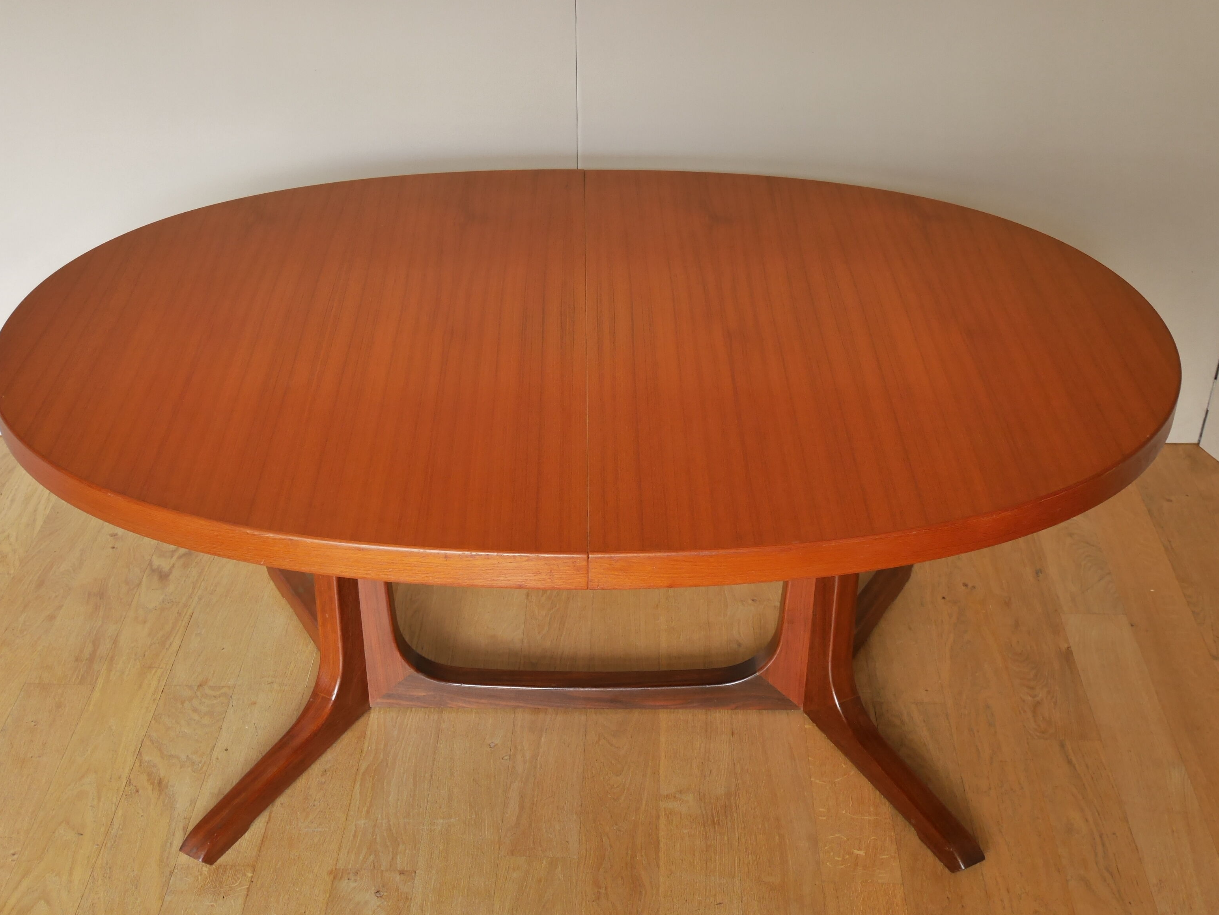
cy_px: 467
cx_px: 597
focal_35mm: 46
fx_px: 1620
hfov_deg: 41.2
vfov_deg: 31.5
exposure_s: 1/60
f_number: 4.8
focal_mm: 22
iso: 800
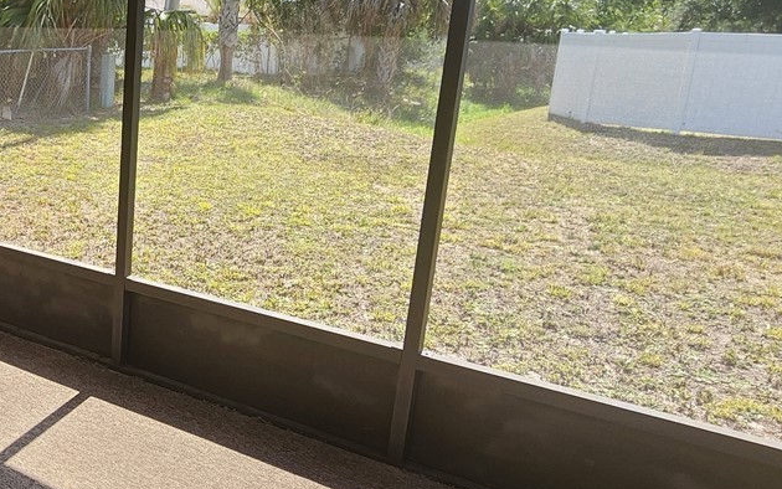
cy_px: 256
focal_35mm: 35
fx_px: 746
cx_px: 58
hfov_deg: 48.6
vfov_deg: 36.3
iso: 50
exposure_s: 1/326
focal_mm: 2.2
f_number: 2.2
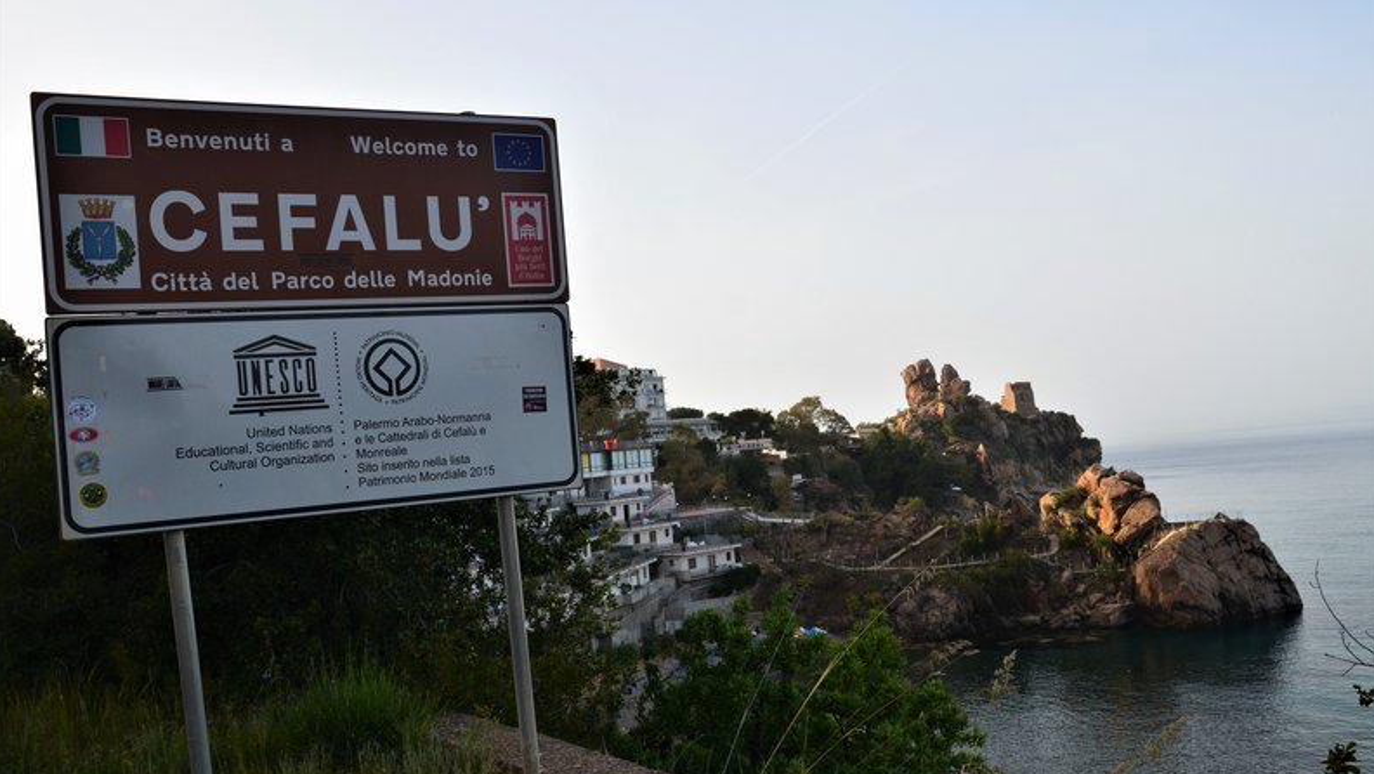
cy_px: 377
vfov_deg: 31.2
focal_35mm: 38
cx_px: 689
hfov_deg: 52.8
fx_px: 1385
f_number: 9
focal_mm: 24
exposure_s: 1/100
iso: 250
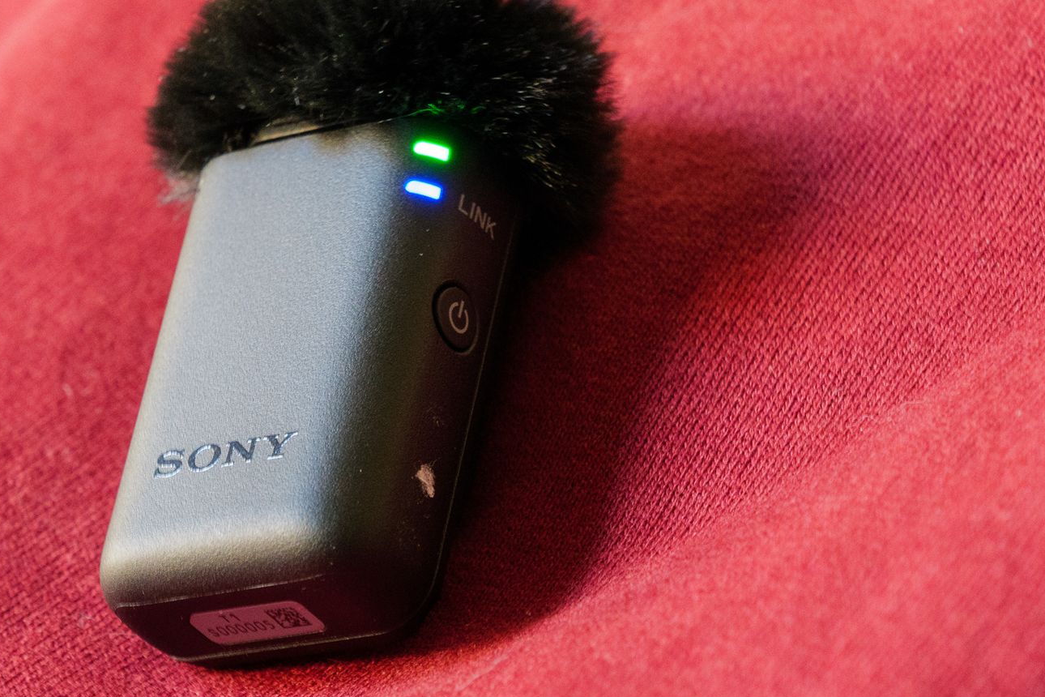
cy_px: 321
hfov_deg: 11.7
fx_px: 5079
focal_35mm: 175
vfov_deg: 7.8
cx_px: 403
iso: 3200
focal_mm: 52
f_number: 7.1
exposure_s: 1/30
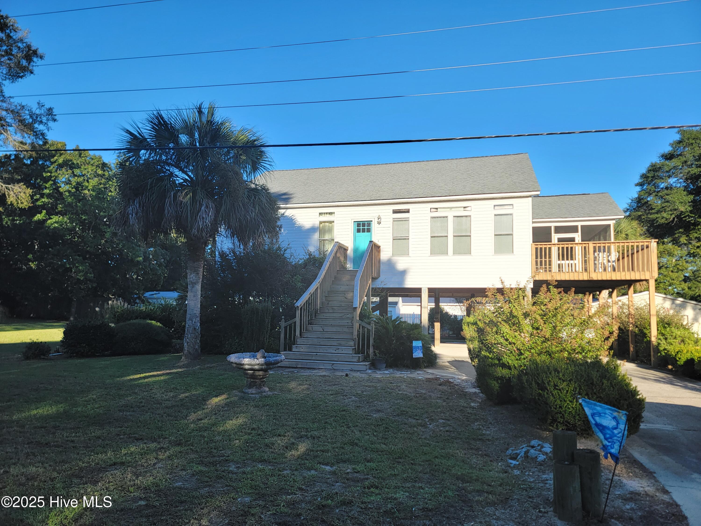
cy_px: 263
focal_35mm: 24
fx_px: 486
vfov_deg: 56.8
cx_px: 350
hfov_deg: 71.6
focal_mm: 6.7
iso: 16
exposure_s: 1/400
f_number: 1.8
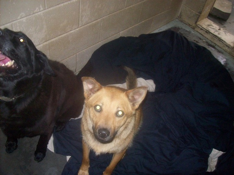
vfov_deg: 39.6
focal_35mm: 36
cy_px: 88
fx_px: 243
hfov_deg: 51.4
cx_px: 117
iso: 200
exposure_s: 1/64
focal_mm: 6
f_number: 2.7
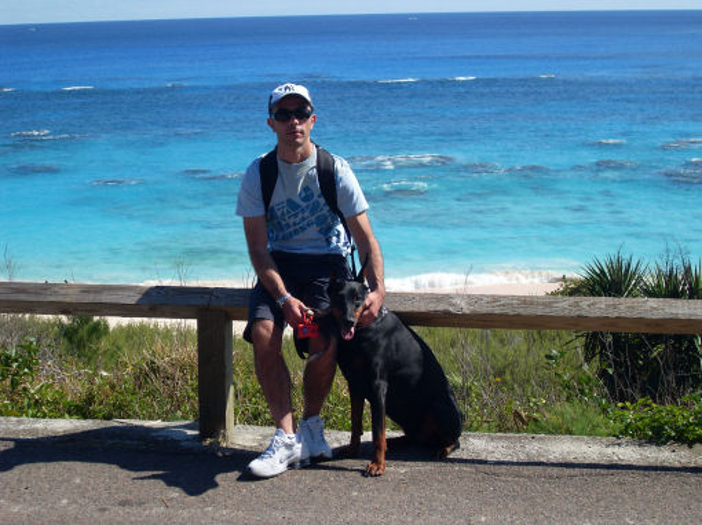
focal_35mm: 63
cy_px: 262
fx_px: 1277
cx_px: 351
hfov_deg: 30.7
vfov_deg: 23.3
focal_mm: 10.1
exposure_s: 1/125
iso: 80
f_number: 9.1
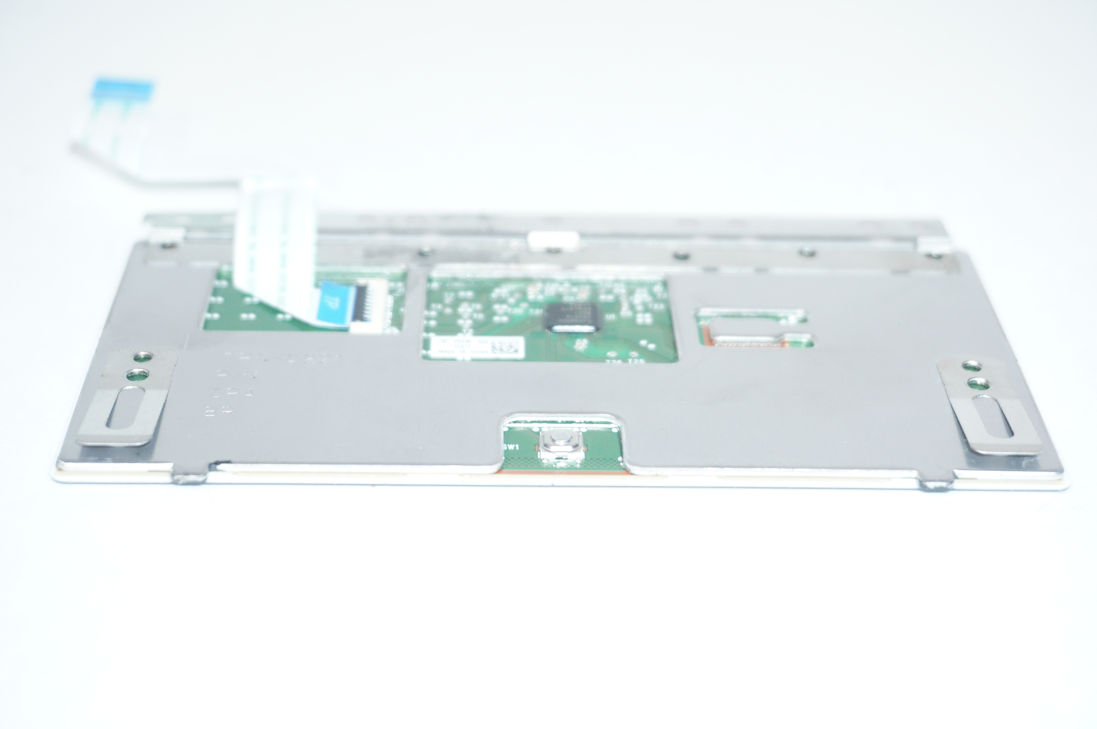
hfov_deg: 33.4
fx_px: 1827
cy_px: 364
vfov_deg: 22.6
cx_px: 548
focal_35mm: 60
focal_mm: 40
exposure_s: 1/160
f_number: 5.6
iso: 640
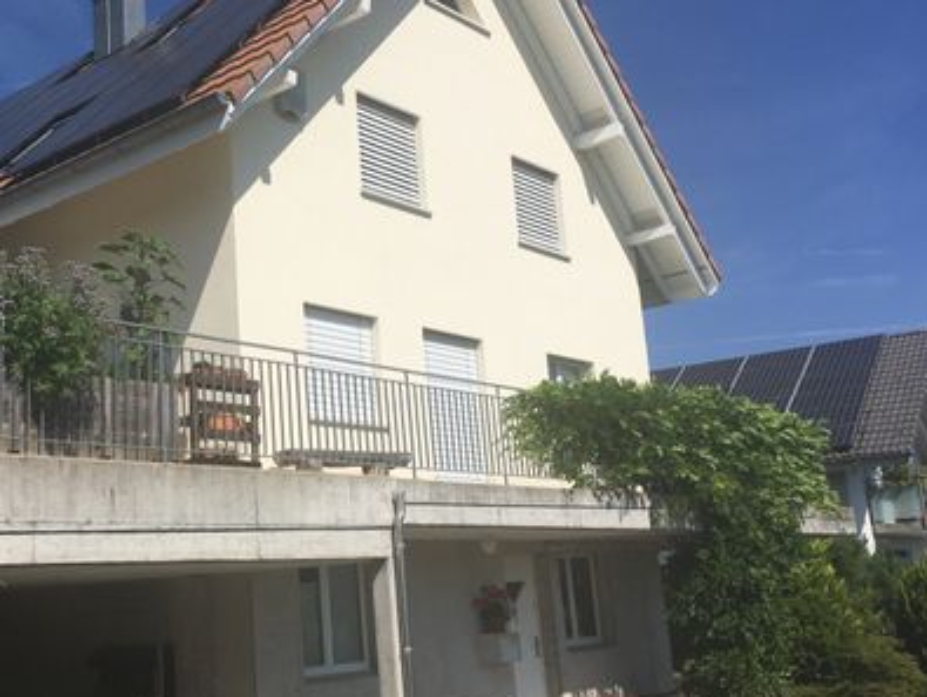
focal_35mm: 44
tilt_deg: +12.7
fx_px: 1179
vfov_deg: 32.9
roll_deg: +3.4
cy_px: 338
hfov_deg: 42.2
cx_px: 291
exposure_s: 1/3663
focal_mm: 4.15
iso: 25
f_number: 2.2
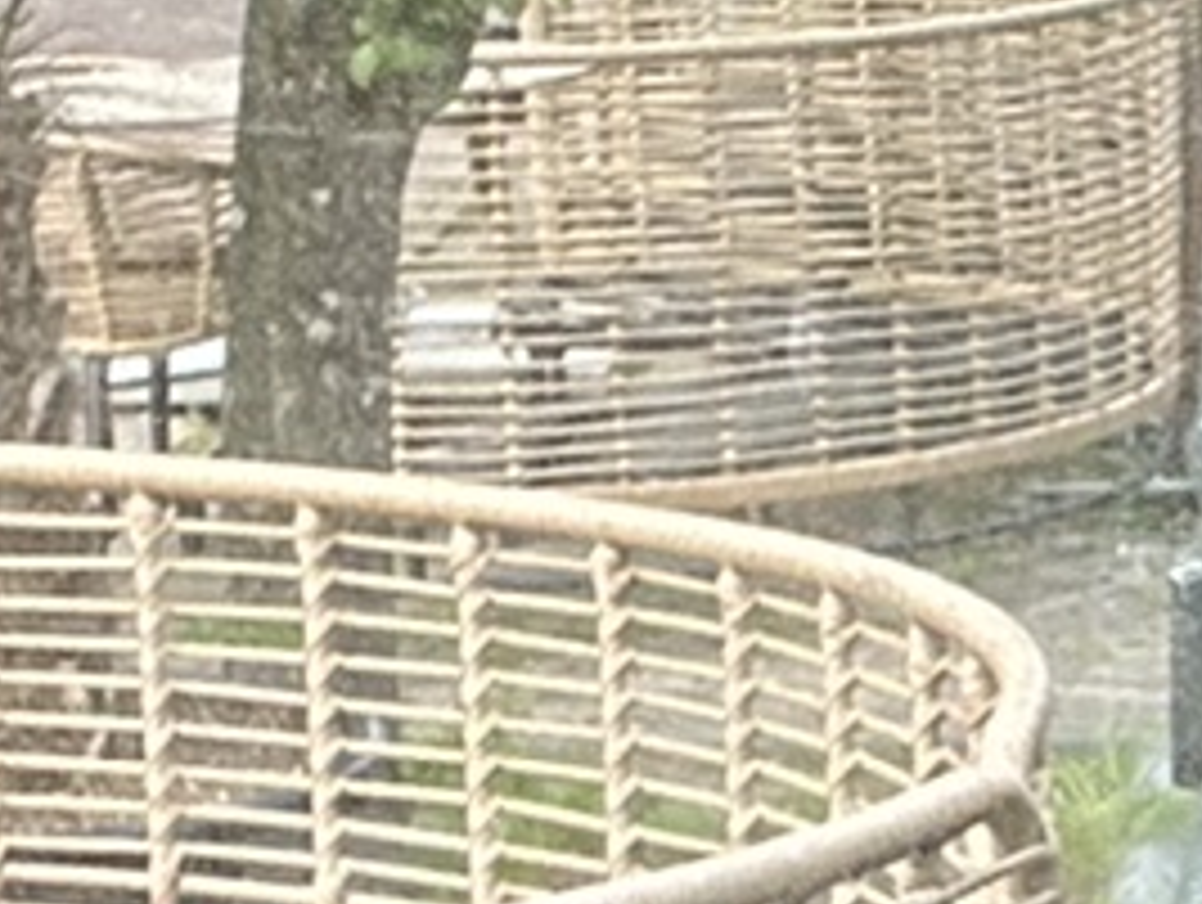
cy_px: 814
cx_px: 1760
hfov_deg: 11.1
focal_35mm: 172
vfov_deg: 8.6
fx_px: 5981
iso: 80
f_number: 1.9
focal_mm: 2.69
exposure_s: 1/92
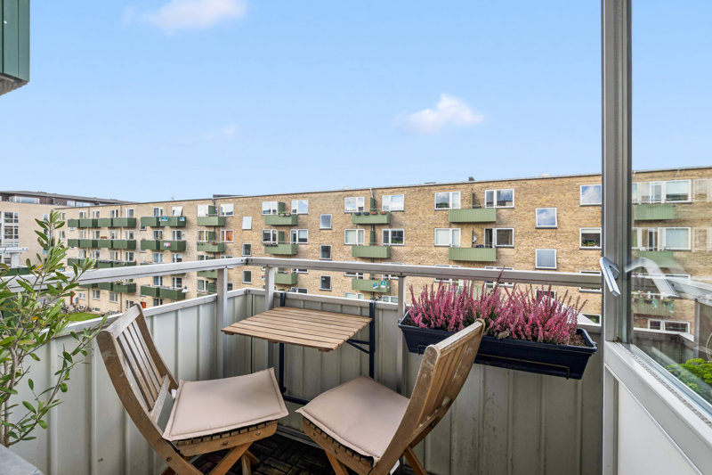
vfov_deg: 73.7
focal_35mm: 16
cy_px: 238
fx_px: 316
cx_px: 356
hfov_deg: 96.7
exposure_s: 1/100
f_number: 9
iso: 125
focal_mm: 16
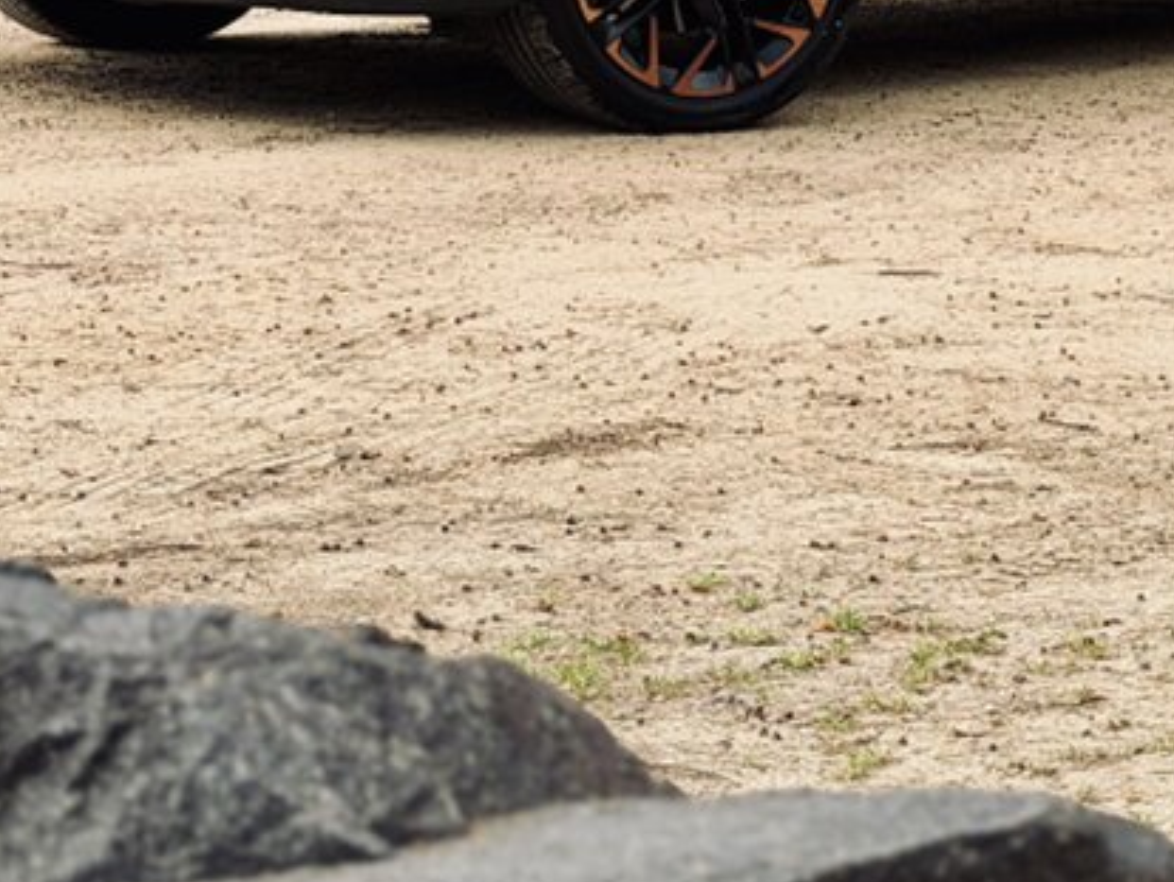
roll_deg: -0.1
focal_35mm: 139
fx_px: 4717
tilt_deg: -2.1
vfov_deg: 10.4
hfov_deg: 14.1
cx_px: 871
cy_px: -272
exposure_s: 1/962
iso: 64
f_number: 1.78
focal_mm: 6.76
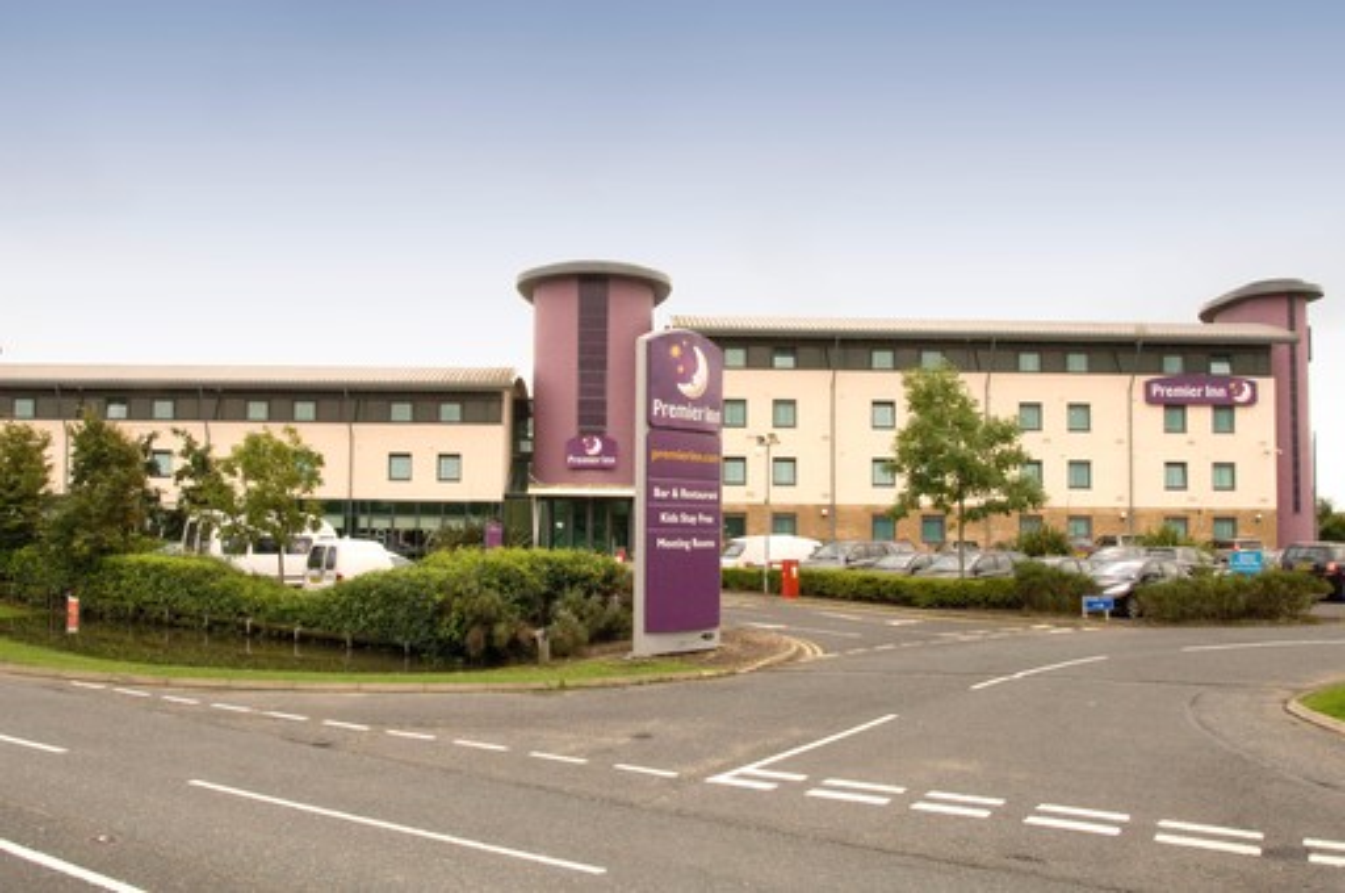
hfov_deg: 62.0
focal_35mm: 30
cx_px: 672
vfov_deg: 43.5
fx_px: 1119
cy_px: 446
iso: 400
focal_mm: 20
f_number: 14
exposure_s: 1/100
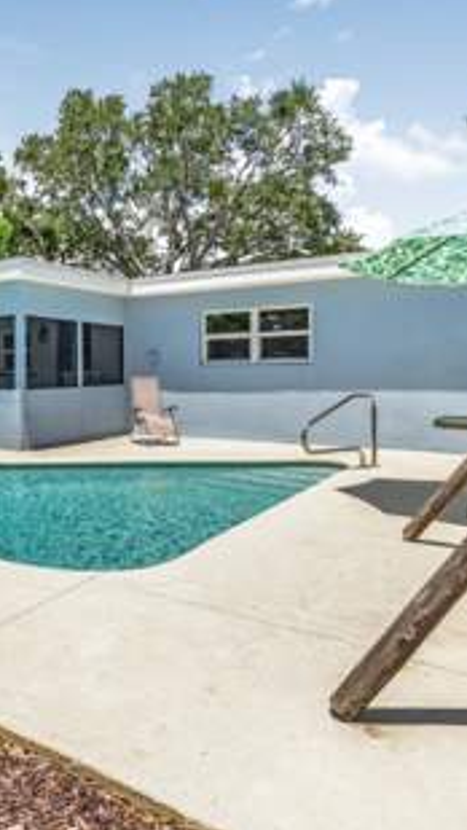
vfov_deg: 70.2
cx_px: 38
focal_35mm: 27
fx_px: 590
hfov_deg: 39.7
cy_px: 407
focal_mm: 11
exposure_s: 1/4000
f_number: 9
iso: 250
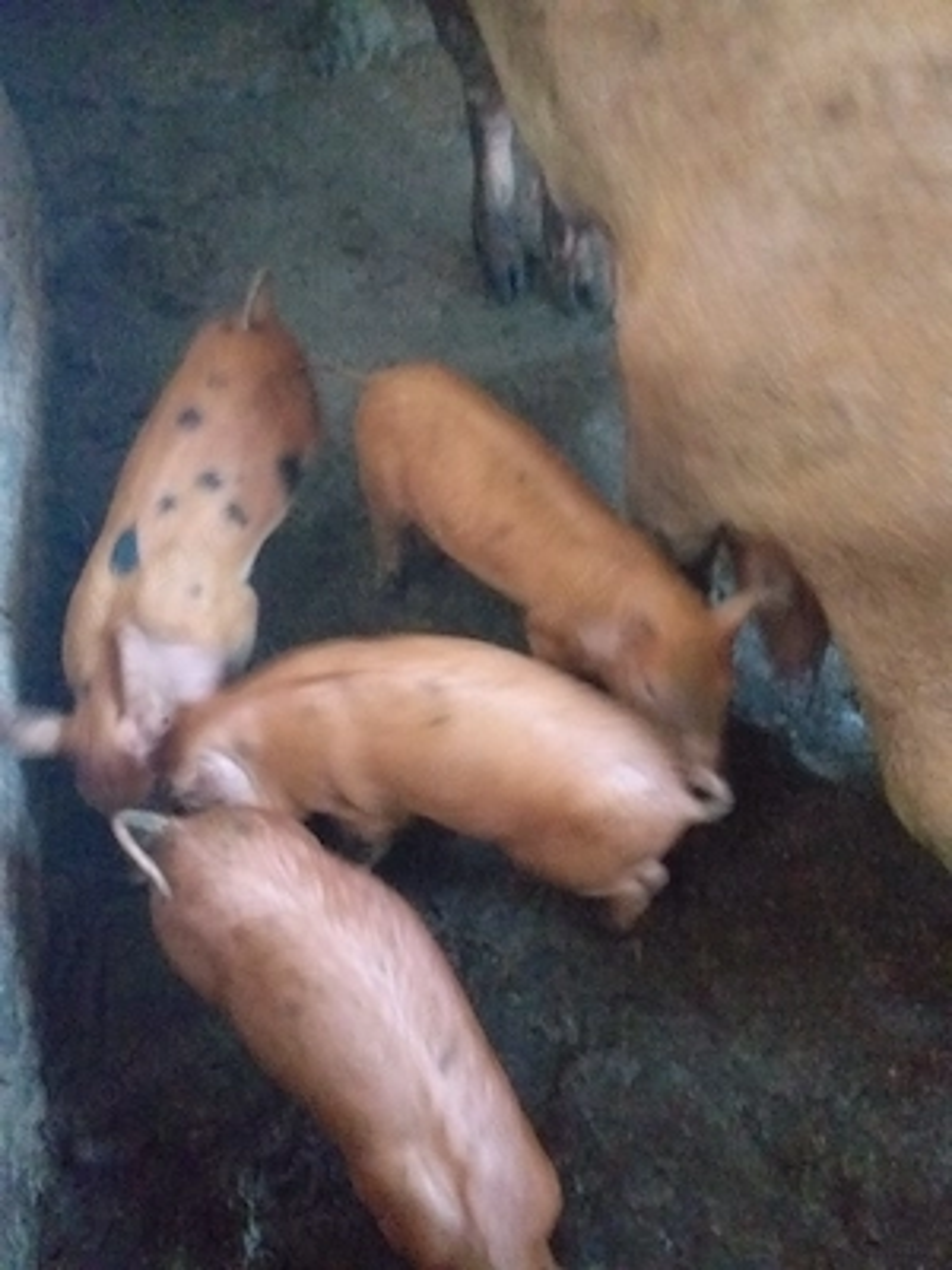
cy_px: 635
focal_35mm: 26
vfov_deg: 67.3
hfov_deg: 53.1
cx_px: 476
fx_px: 953
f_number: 1.9
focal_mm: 3.6
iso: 1600
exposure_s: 1/17
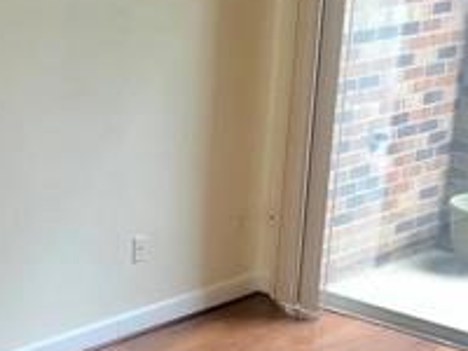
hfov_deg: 19.3
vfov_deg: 13.6
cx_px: 117
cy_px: 559
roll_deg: -1.5
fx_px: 1365
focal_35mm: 101
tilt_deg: -28.2
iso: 32
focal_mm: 3.99
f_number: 1.8
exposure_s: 1/60
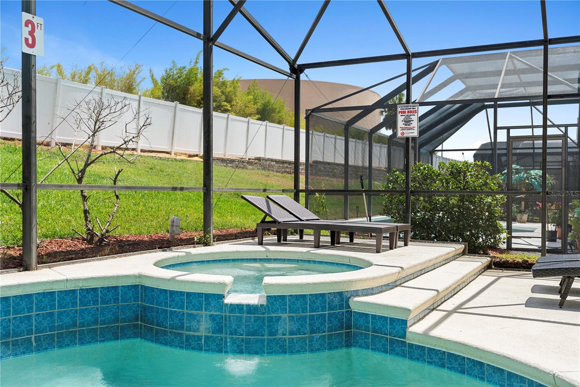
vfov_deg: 37.8
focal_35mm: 35
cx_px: 290
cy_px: 194
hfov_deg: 54.4
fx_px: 564
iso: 800
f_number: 8
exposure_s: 1/400
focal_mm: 35
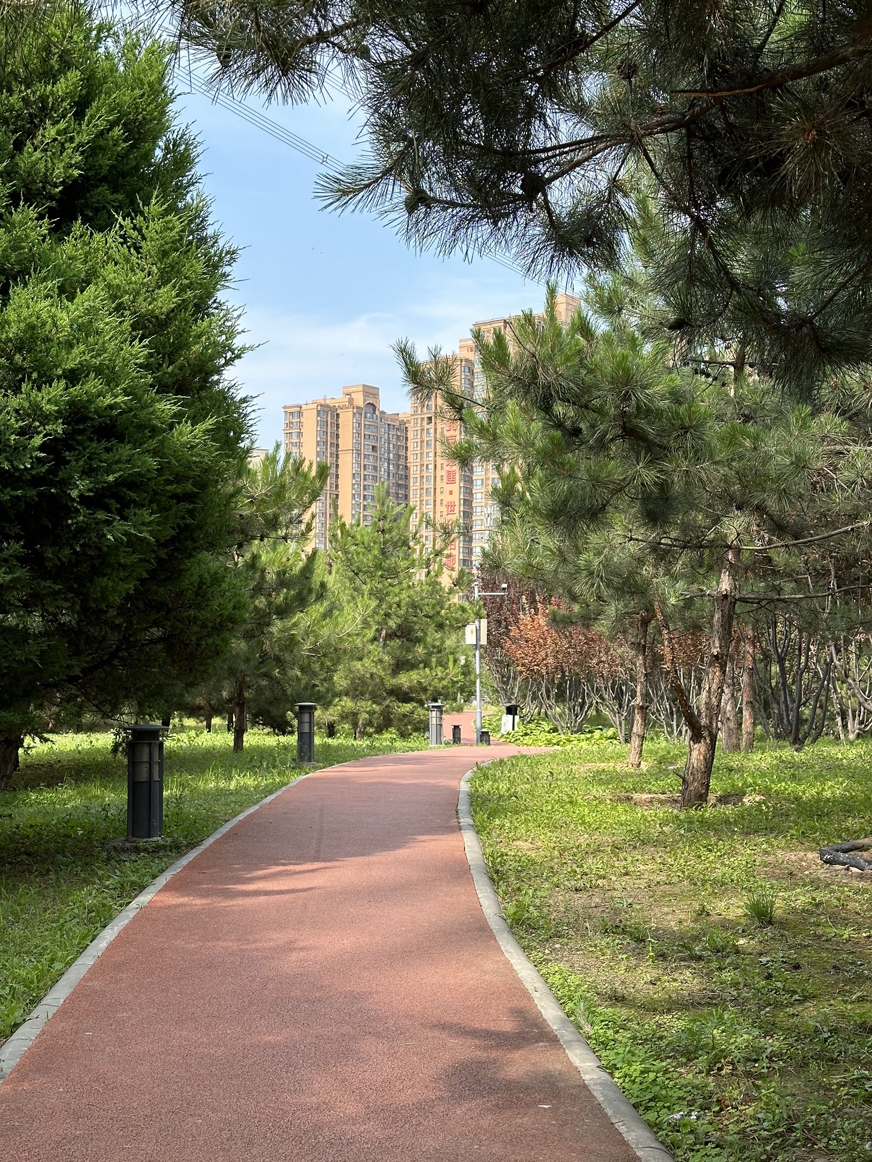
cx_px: 436
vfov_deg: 39.7
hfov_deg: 30.3
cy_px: 581
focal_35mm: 48
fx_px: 1612
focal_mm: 6.86
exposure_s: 1/1395
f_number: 1.78
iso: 64
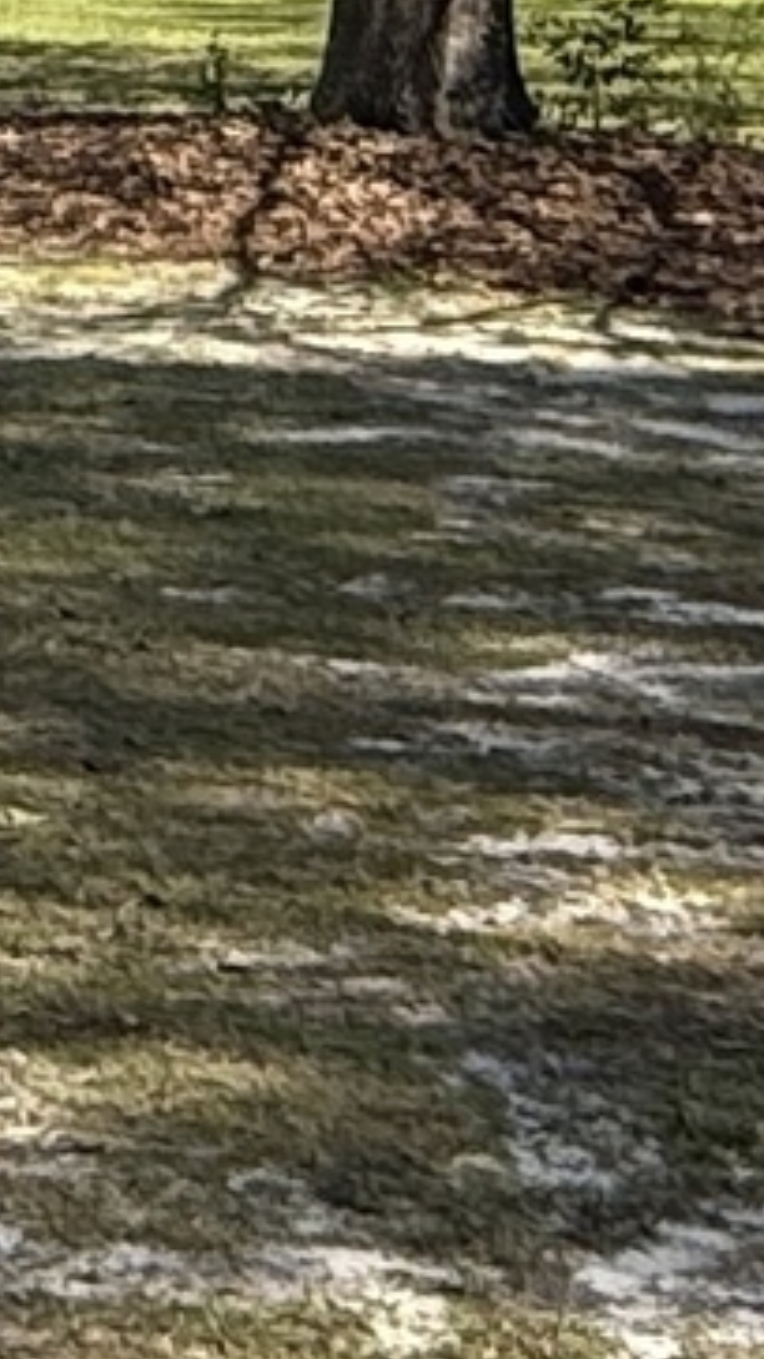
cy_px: -666
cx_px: -771
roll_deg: +0.0
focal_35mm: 129
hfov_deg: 8.9
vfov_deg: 15.4
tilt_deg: +5.4
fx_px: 4649
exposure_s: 1/830
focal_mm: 2.22
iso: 50
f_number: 2.2
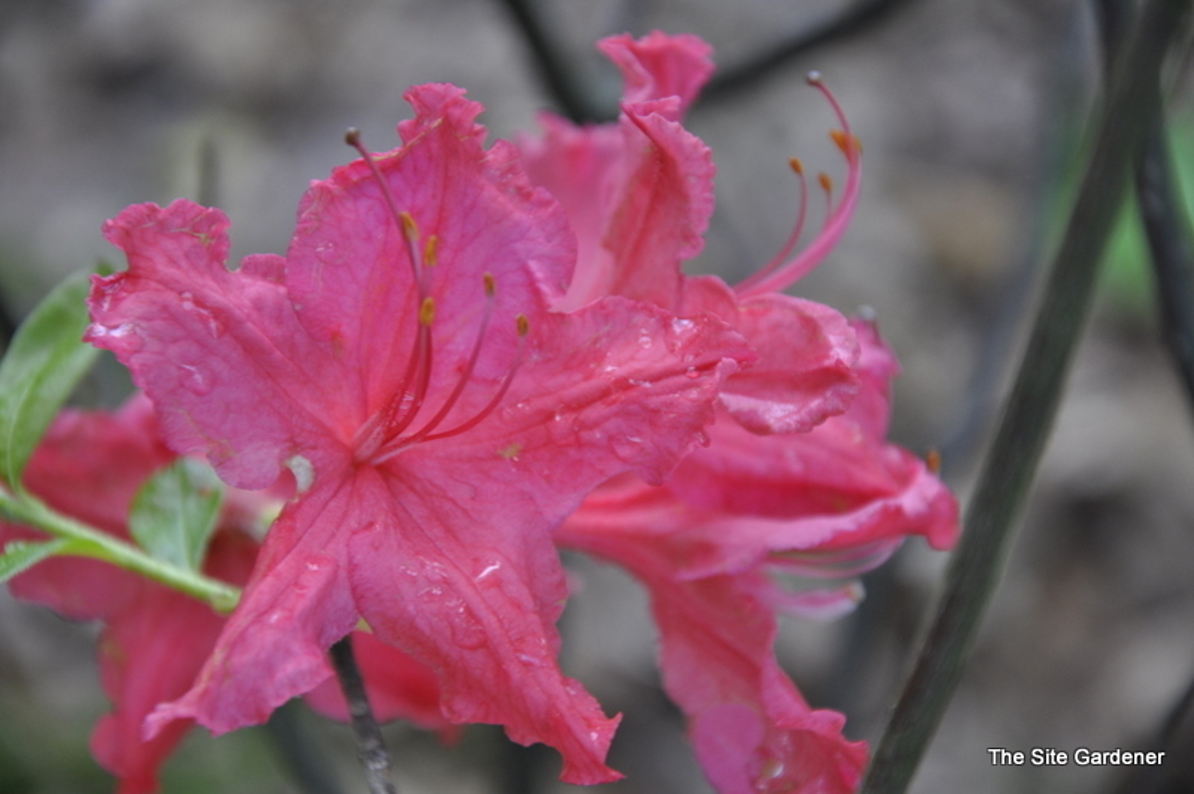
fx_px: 5219
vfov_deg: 8.7
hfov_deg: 13.1
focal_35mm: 158
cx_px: 597
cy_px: 397
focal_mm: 105
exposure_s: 1/125
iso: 400
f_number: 5.6
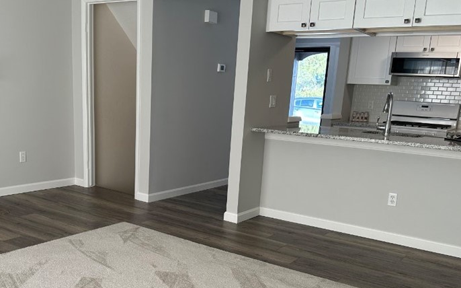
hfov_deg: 51.4
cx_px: 199
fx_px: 477
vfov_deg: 33.1
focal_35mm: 38
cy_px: 205
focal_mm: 6.9
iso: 80
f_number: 1.8
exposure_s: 1/120
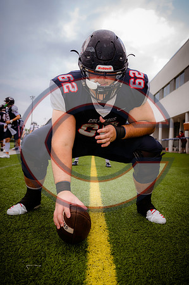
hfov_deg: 43.5
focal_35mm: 30
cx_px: 94
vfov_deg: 62.0
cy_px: 142
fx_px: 237
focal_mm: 30
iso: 360
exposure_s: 1/200
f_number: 4
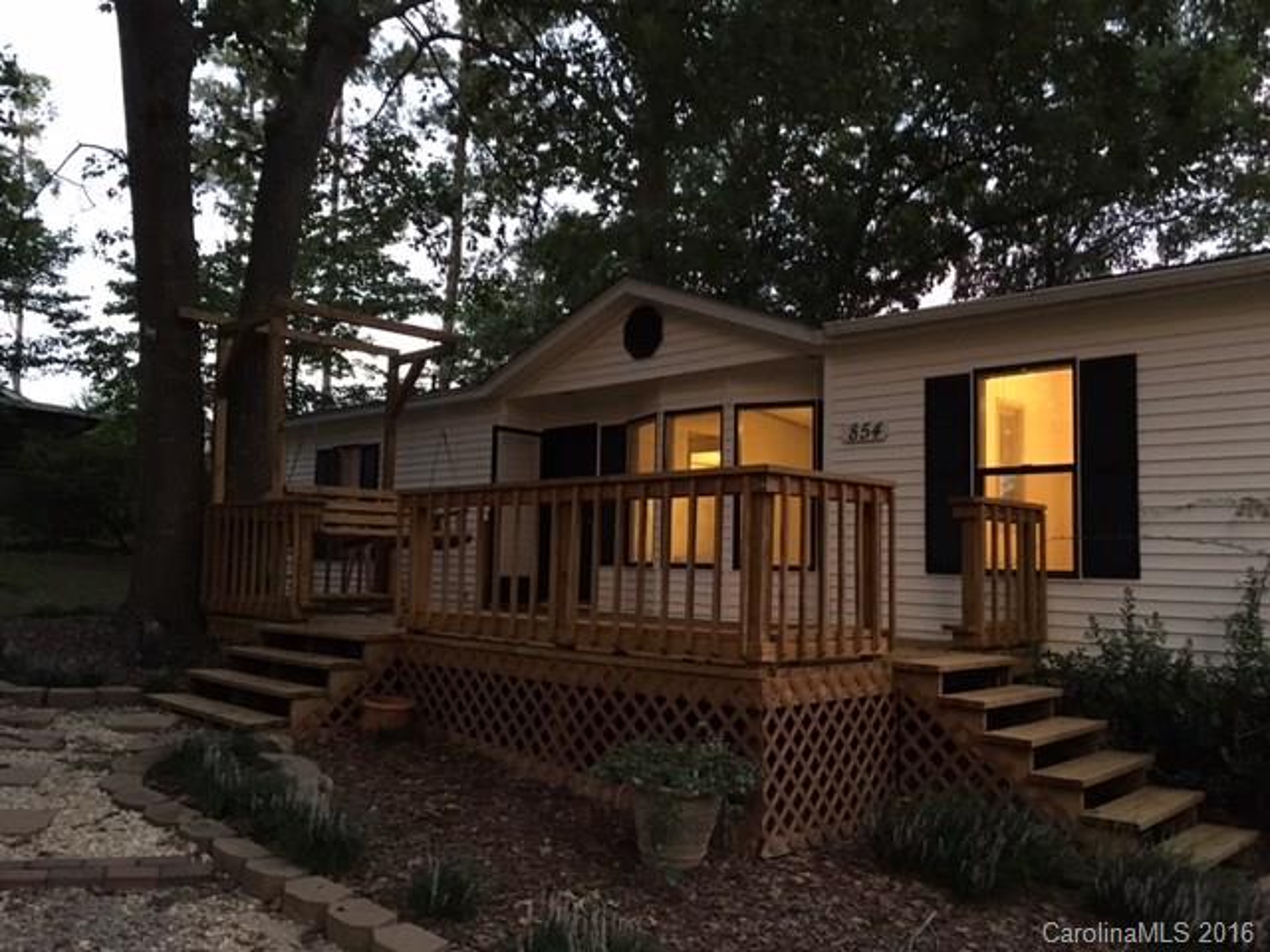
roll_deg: -0.8
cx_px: 635
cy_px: 476
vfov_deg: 48.2
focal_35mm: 29
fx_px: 1064
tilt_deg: +6.6
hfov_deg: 61.7
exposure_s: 1/15
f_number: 2.2
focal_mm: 4.15
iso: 250
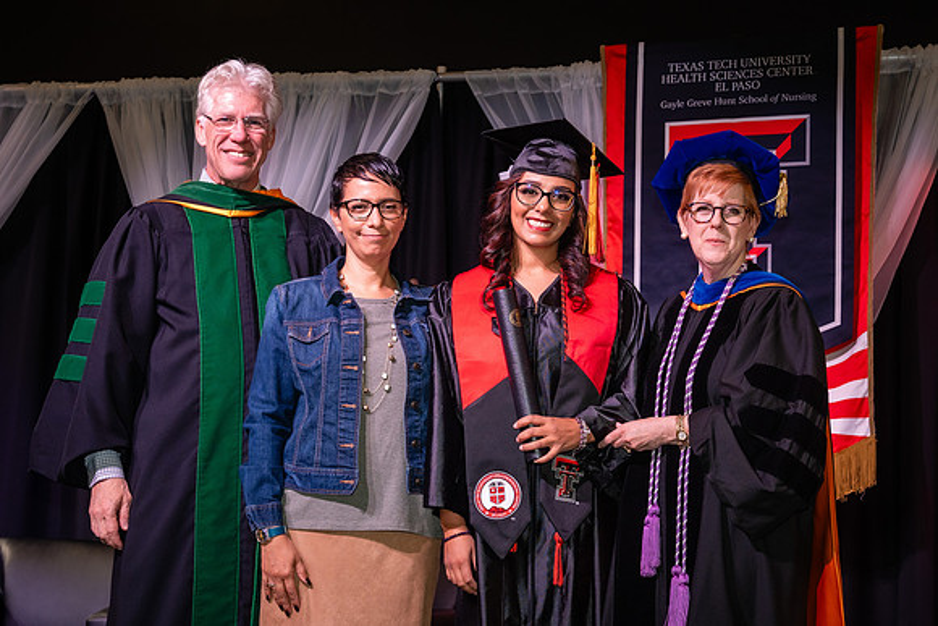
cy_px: 329
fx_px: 1797
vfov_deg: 19.8
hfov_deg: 29.2
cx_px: 521
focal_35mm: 69
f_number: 5.6
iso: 1250
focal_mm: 50
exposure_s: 1/160
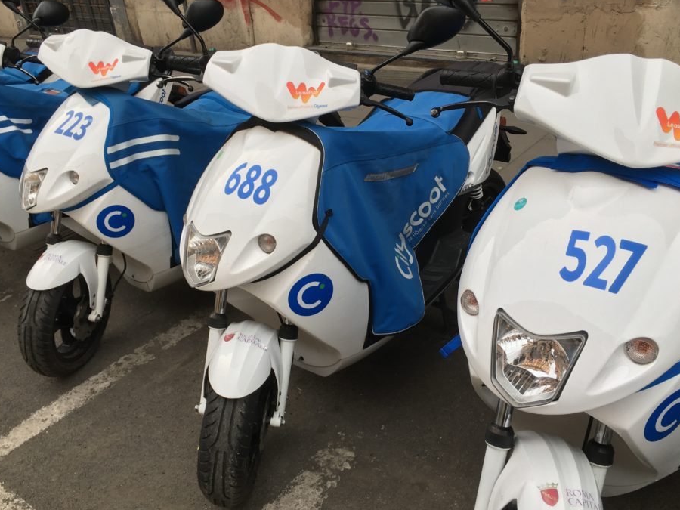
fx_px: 648
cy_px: 268
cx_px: 328
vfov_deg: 42.9
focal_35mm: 33
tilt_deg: -28.2
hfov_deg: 55.3
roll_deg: +7.3
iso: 25
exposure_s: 1/103
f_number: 2.2
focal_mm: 4.15
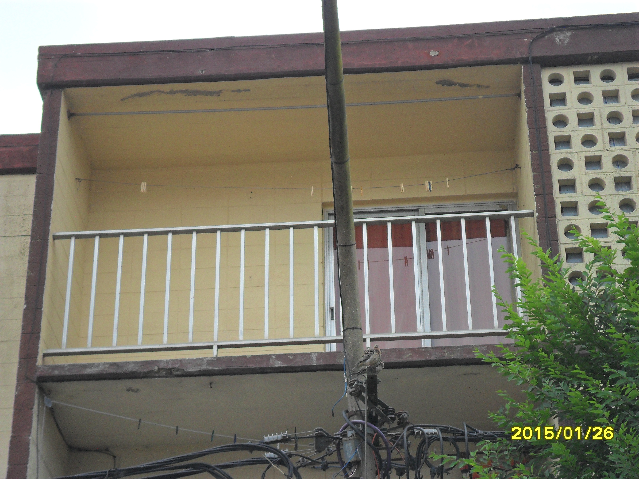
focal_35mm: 86
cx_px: 320
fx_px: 1588
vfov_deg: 17.2
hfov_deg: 22.8
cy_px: 240
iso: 100
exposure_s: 1/350
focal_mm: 15.4
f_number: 4.3
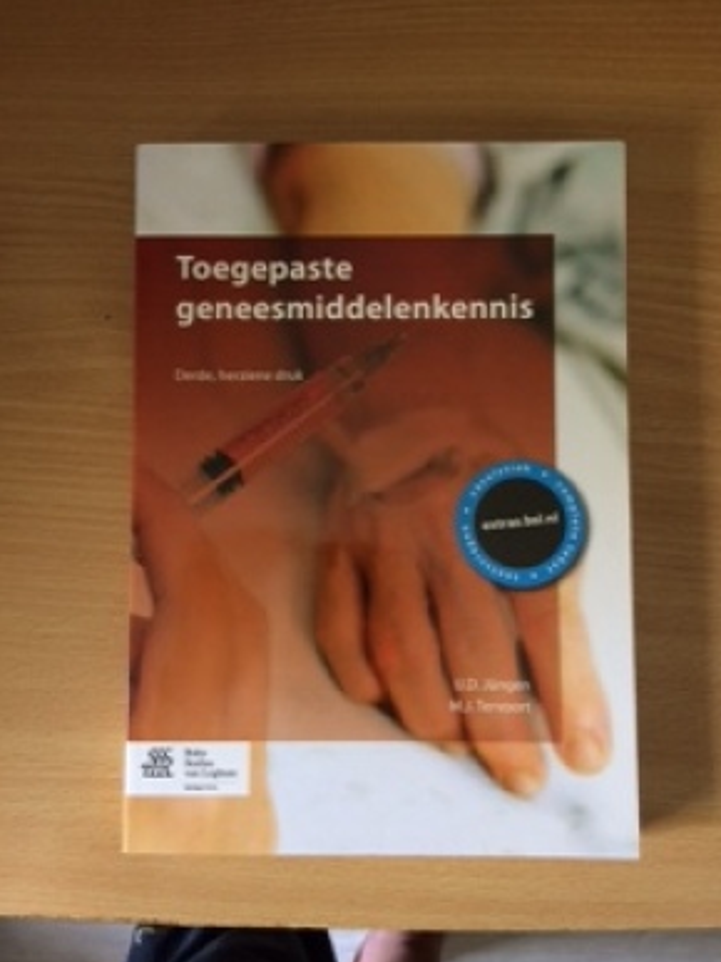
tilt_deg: -86.1
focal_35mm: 30
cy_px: 492
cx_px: 365
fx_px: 834
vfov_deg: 60.0
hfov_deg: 46.8
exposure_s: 1/33
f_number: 2.2
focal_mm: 4.15
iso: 160
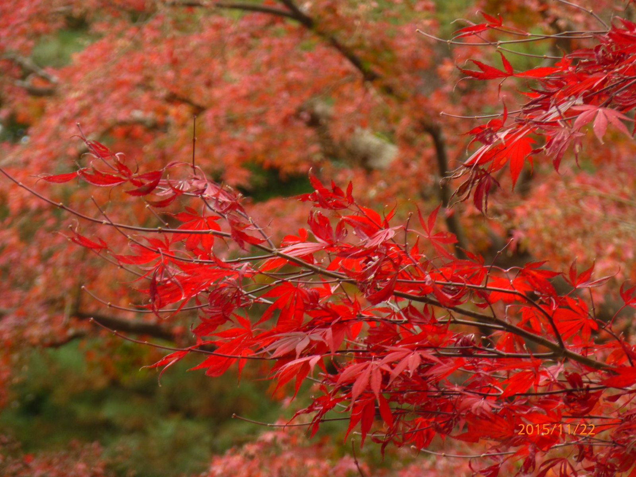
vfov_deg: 3.1
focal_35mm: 480
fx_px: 8819
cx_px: 318
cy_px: 238
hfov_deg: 4.1
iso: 100
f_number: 6.4
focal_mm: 86
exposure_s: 1/30
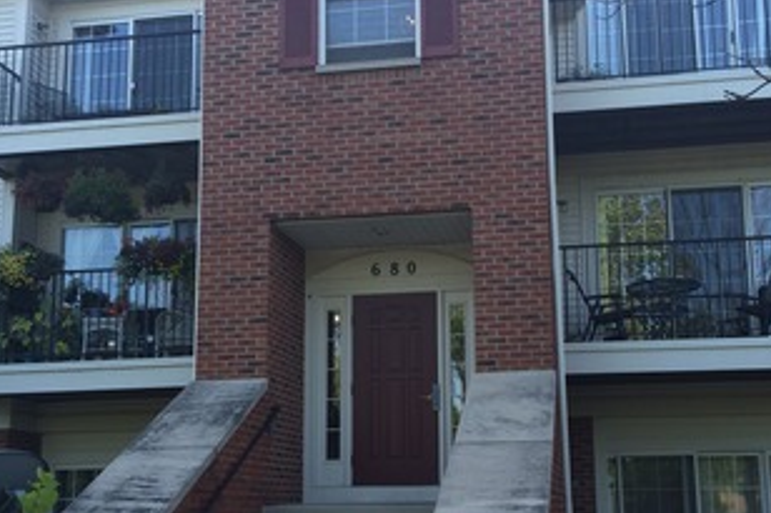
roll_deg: +0.8
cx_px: 436
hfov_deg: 41.9
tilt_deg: +11.6
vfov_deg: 28.5
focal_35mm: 47
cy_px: 315
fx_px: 1006
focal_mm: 4.15
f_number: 2.2
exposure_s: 1/500
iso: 32
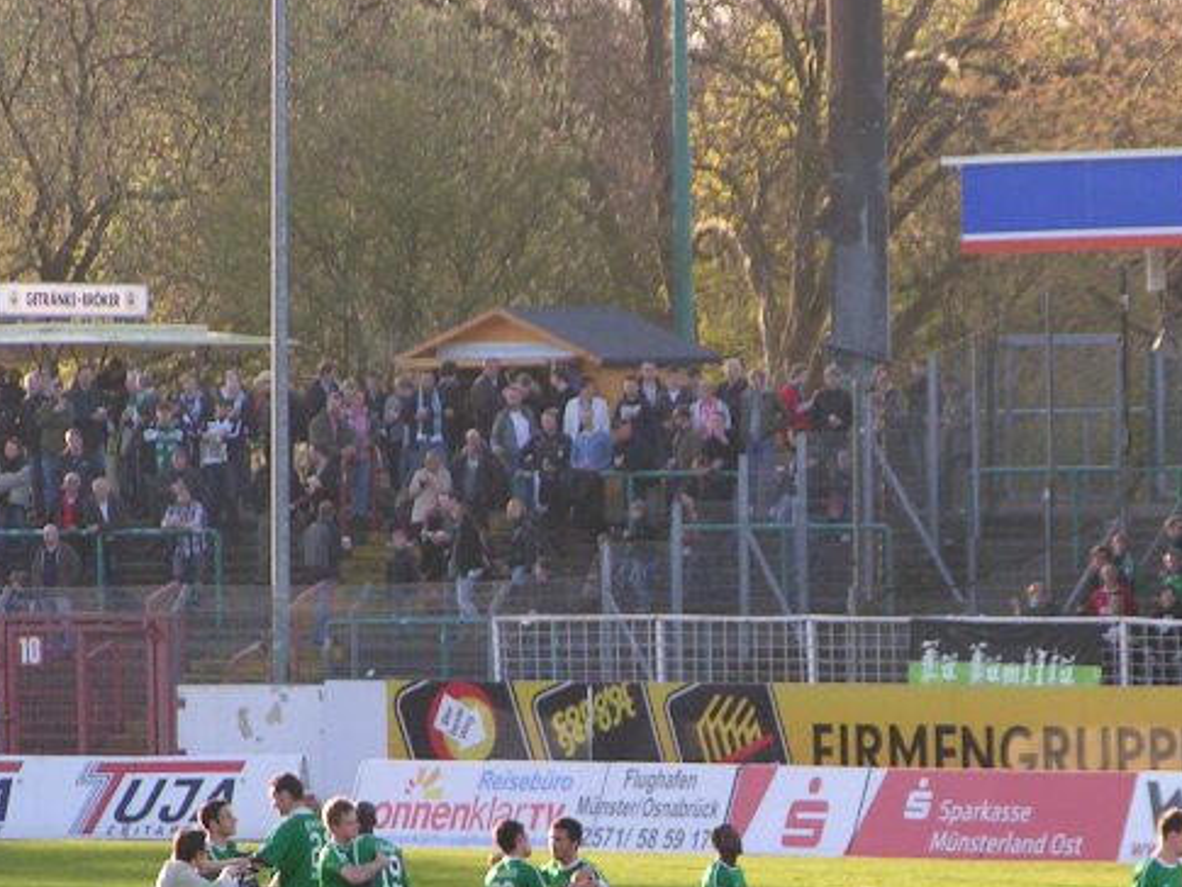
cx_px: 765
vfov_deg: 4.4
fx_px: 11613
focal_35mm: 340
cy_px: 653
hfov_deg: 5.8
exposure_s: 1/250
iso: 80
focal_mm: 31.5
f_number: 3.5
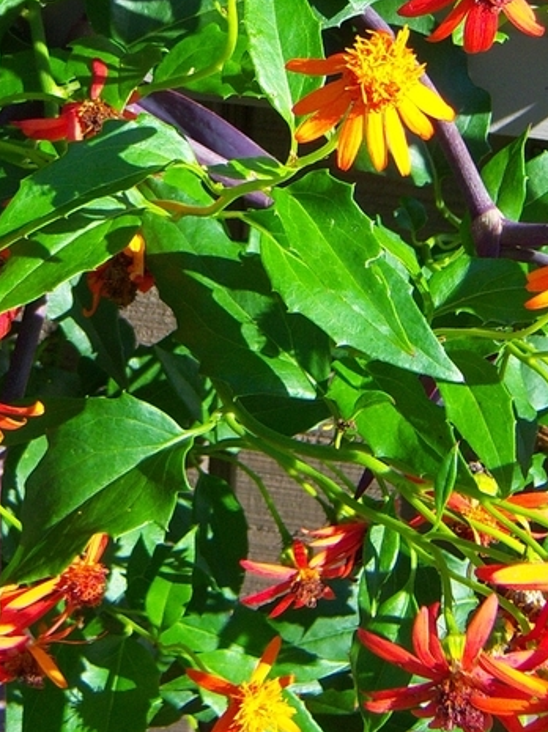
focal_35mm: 93
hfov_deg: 15.8
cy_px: 8
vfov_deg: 20.5
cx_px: 128
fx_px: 1966
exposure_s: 1/500
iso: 80
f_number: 2.8
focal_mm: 7.5
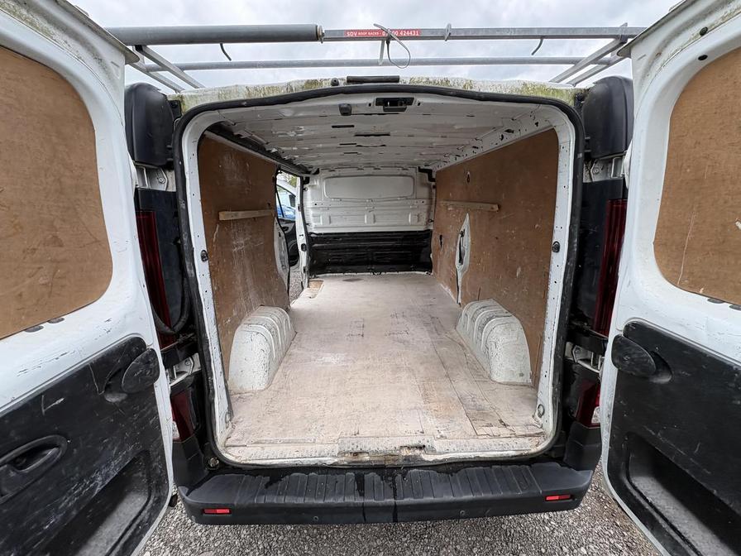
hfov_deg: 102.1
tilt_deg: -17.5
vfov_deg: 85.7
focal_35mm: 14
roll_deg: -2.8
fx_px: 300
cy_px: 278
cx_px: 370
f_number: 2.2
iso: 64
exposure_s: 1/327
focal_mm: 2.22
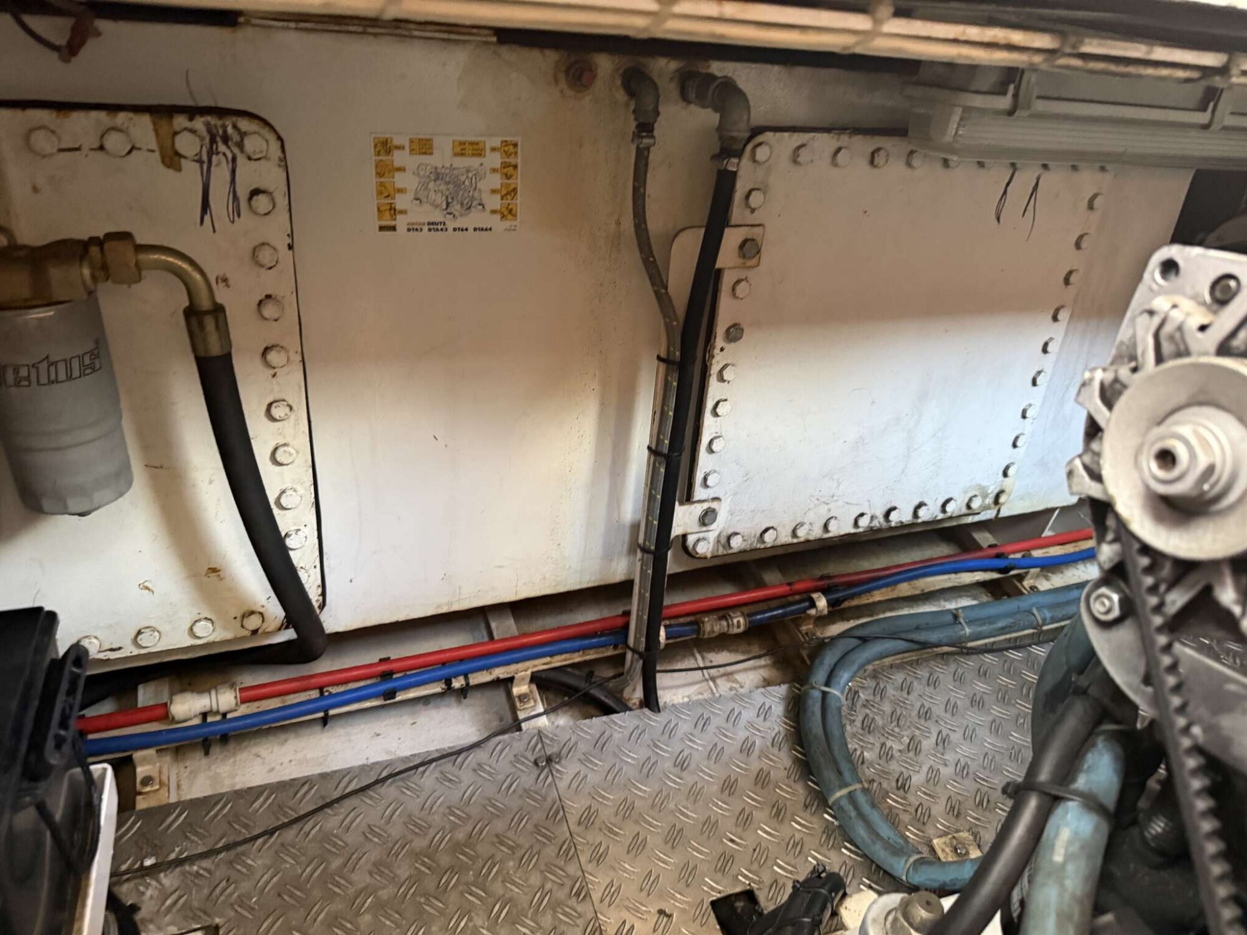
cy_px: 468
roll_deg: -5.8
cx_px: 624
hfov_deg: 71.6
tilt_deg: -26.5
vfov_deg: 56.8
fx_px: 865
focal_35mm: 24
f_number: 1.78
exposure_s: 1/44
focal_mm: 6.76
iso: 800
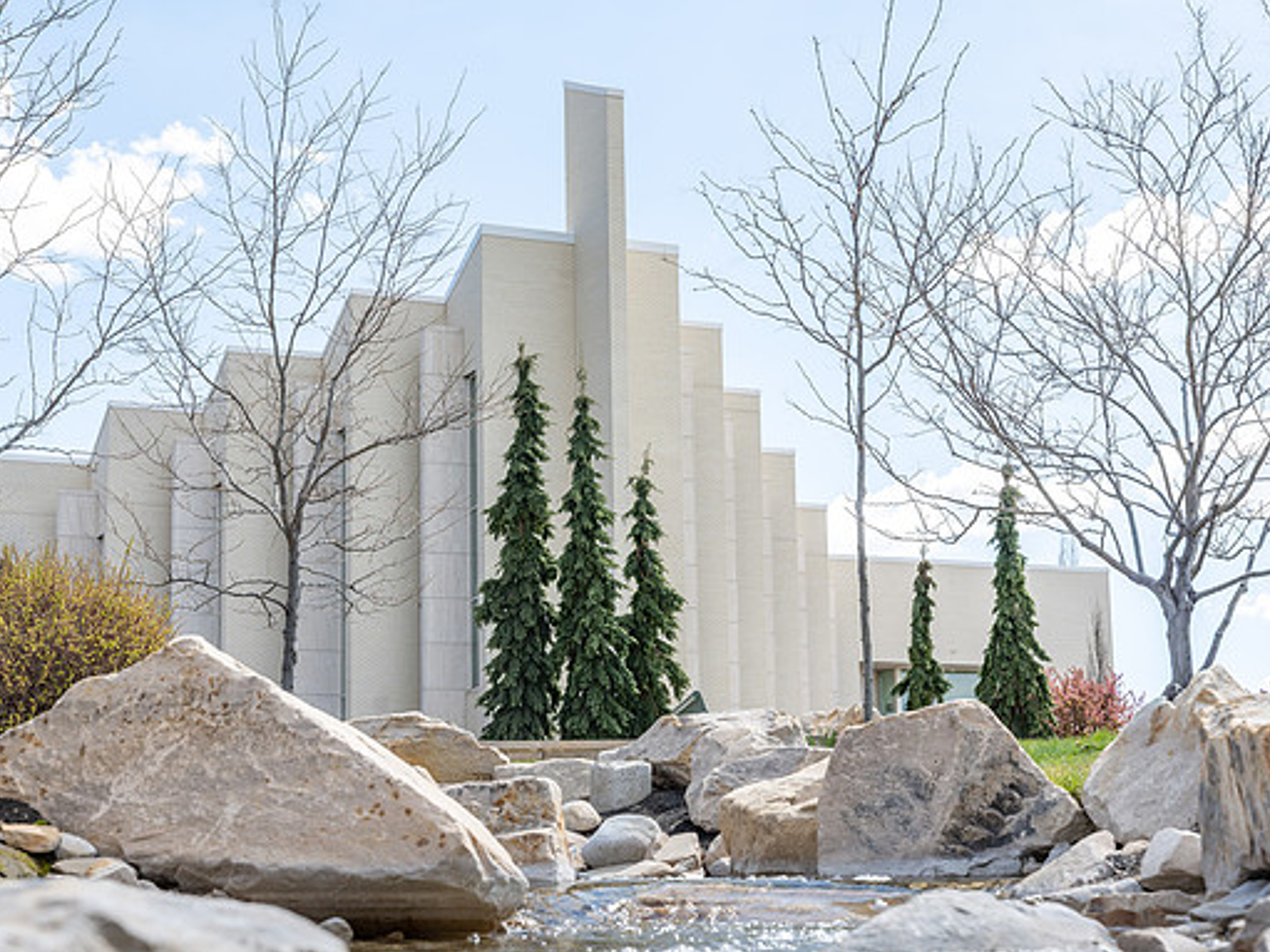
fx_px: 2054
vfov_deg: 26.1
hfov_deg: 34.3
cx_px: 529
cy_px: 496
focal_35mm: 56
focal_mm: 48
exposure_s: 1/200
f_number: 8
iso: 100
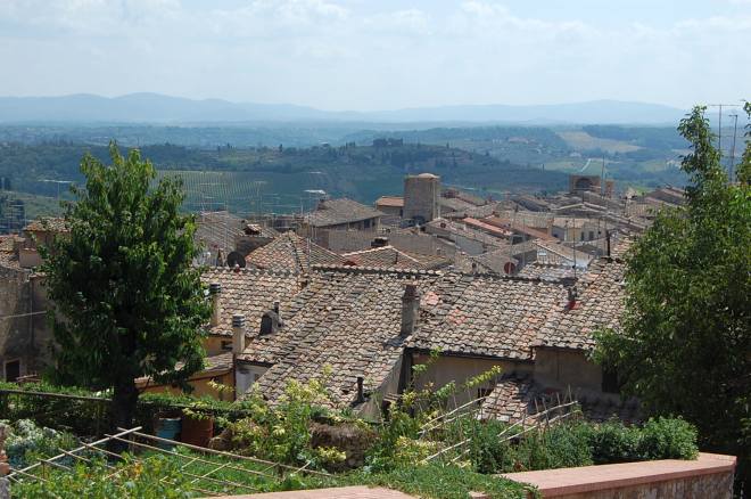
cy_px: 250
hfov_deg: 35.1
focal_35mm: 57
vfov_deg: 23.7
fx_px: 1187
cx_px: 376
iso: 200
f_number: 10
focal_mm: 38
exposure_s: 1/320
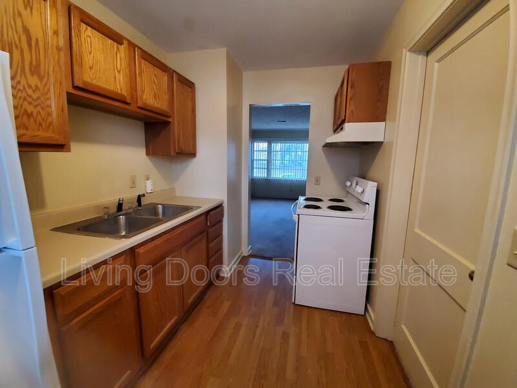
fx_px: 194
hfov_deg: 106.2
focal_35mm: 13
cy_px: 194
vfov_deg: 89.9
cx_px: 258
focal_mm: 1.8
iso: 500
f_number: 2.2
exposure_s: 1/29
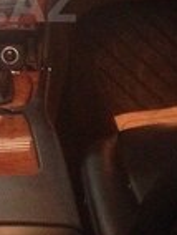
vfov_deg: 16.7
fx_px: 782
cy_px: 3
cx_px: -51
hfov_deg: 12.5
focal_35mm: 115
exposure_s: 1/15
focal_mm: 4.12
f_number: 2.4
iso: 500
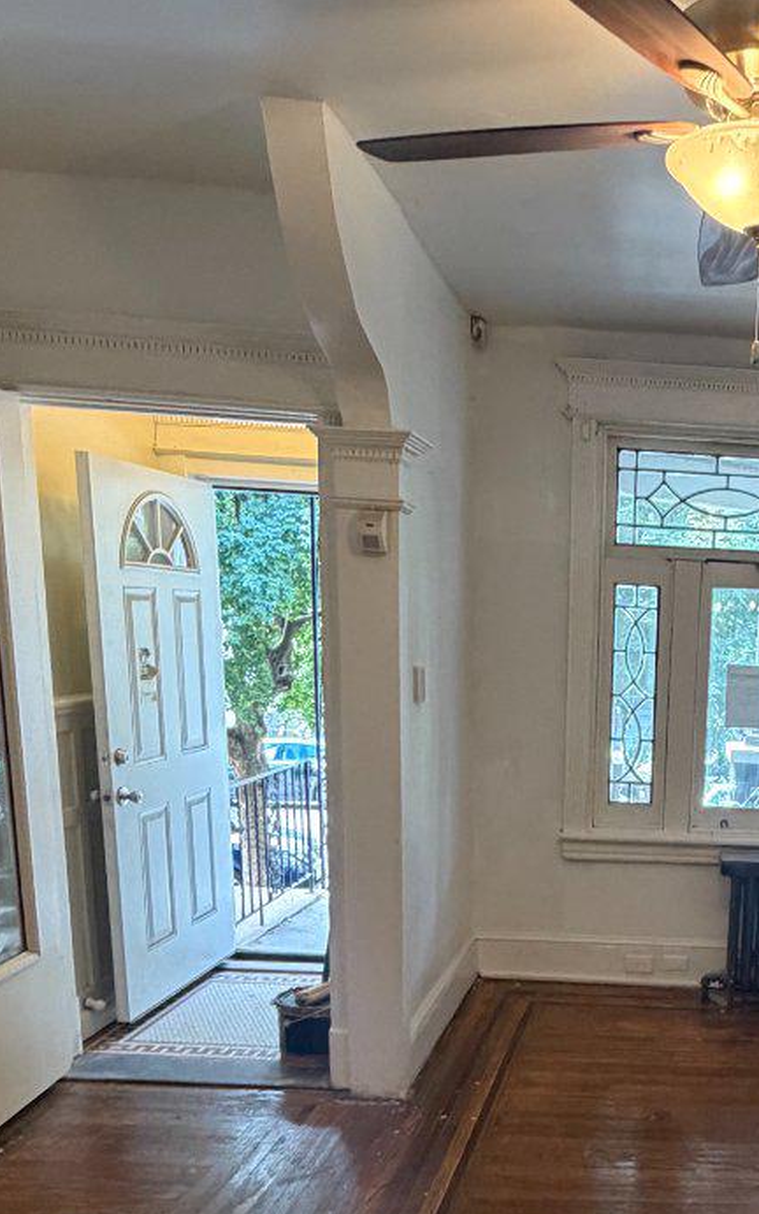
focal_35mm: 33
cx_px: 750
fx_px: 1092
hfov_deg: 35.0
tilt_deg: -12.5
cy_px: 870
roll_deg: -3.2
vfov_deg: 56.0
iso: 400
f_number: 2.2
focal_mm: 2.22
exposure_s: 1/60
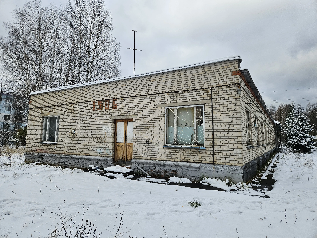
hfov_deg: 73.9
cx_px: 158
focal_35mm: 23
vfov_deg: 58.9
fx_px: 211
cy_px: 119
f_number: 1.8
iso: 80
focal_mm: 5.4
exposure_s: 1/2000
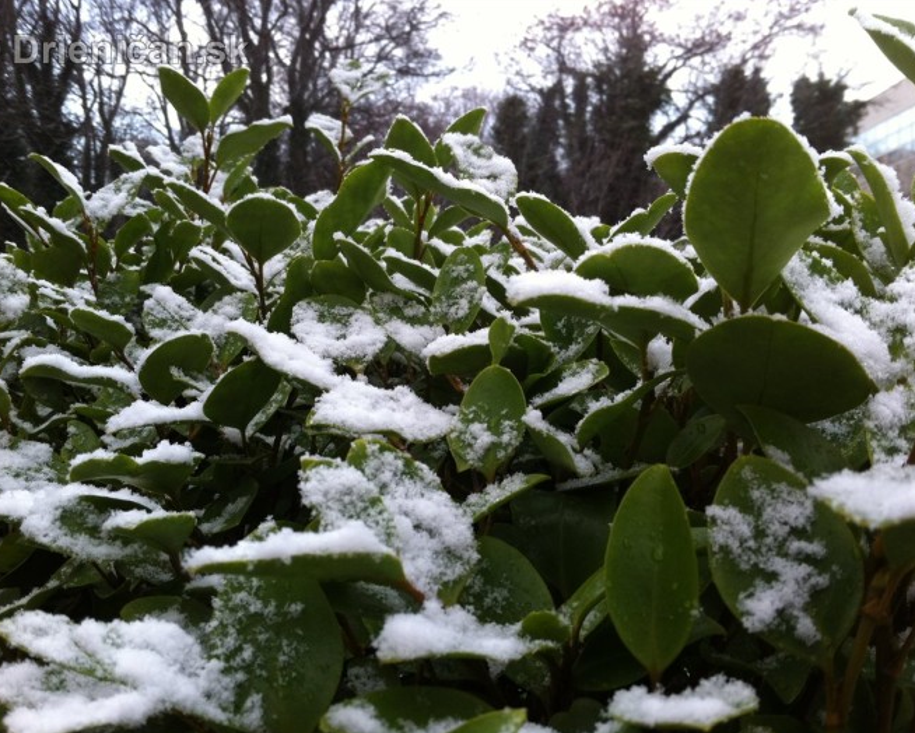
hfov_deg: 49.0
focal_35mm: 37
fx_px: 1003
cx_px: 432
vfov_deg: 40.2
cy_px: 369
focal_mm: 3.85
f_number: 2.8
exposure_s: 1/30
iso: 80
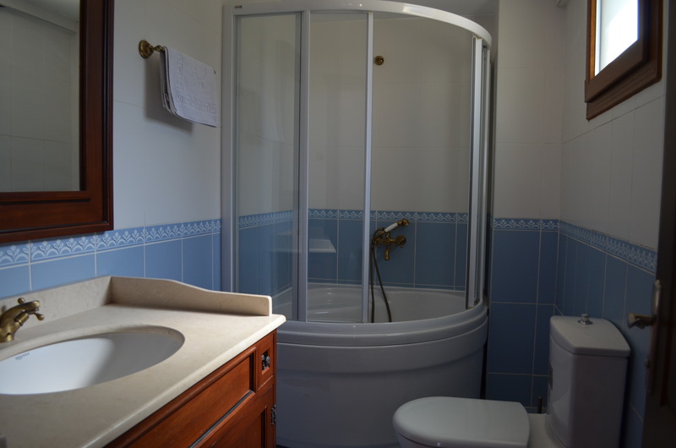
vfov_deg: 47.7
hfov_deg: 67.5
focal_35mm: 27
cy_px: 224
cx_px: 338
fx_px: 506
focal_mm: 18
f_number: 5
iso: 400
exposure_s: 1/100
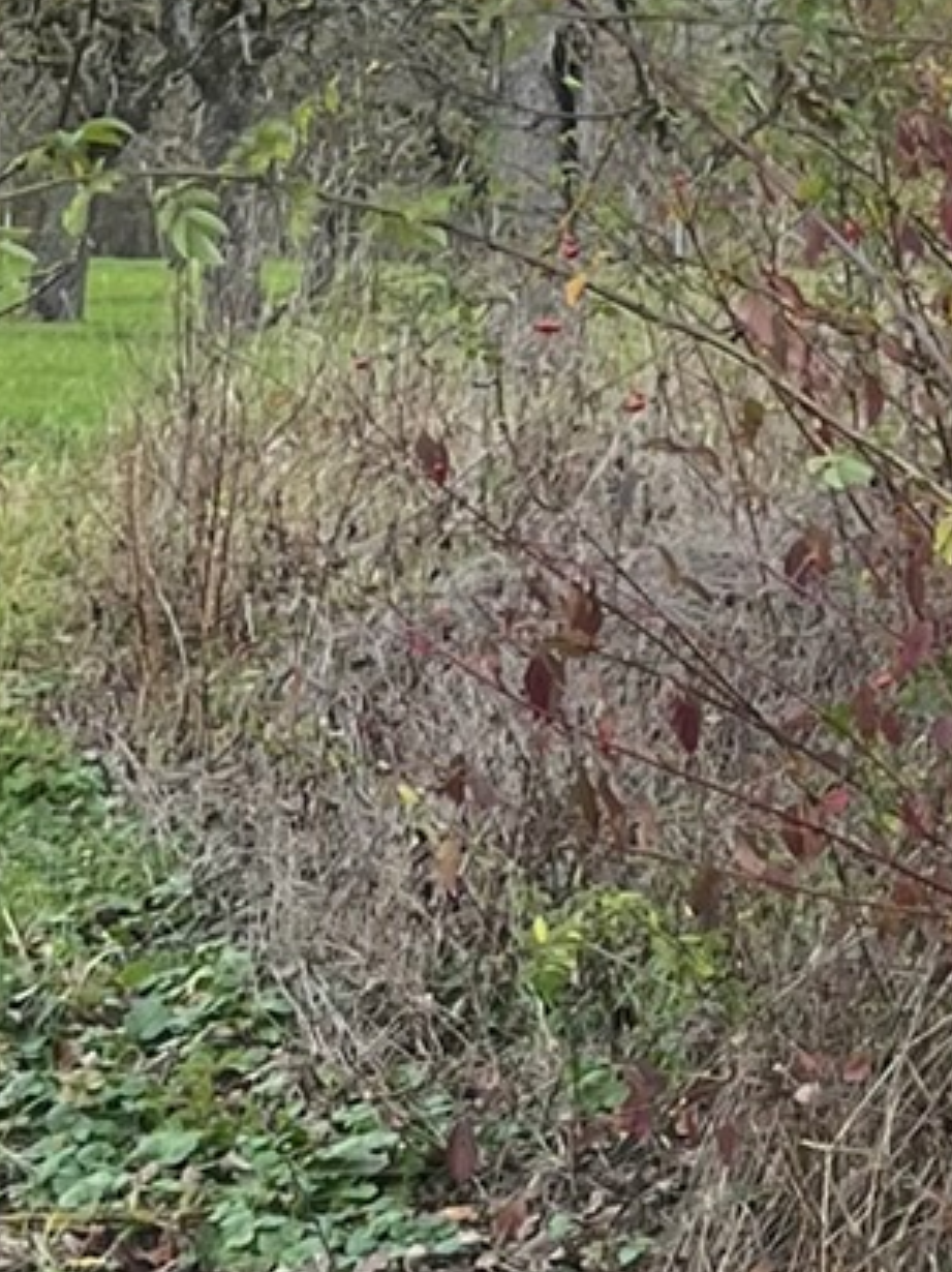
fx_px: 4772
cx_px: 1938
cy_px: 655
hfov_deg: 10.4
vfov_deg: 15.2
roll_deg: +0.4
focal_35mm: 130
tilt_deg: -11.0
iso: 40
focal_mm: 5.1
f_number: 1.6
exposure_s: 1/158
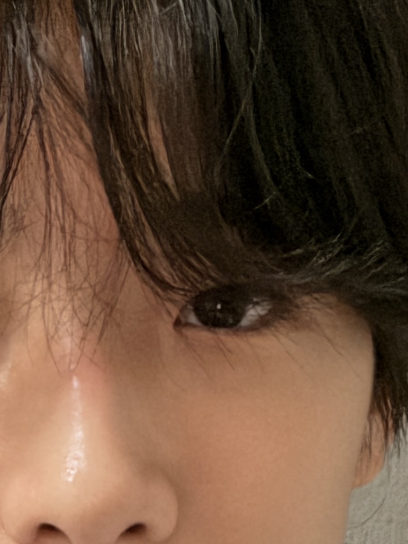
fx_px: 1556
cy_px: 718
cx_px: 41
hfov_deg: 14.8
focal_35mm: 99
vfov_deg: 18.4
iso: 1250
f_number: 1.9
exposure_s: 1/15
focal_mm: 2.71
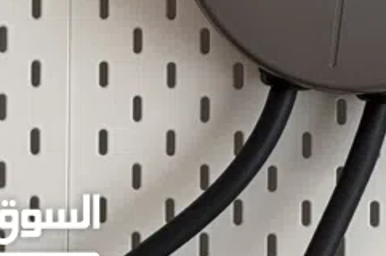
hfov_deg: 9.6
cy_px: -37
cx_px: 341
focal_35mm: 213
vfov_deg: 6.4
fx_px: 2281
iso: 32
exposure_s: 1/99
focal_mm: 9
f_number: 2.8
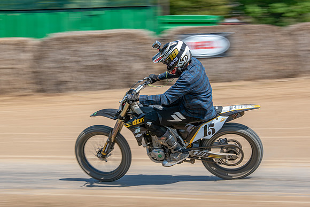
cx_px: 155
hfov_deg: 19.6
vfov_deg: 13.1
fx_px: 899
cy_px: 104
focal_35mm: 104
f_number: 8
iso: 100
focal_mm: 95
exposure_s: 1/125
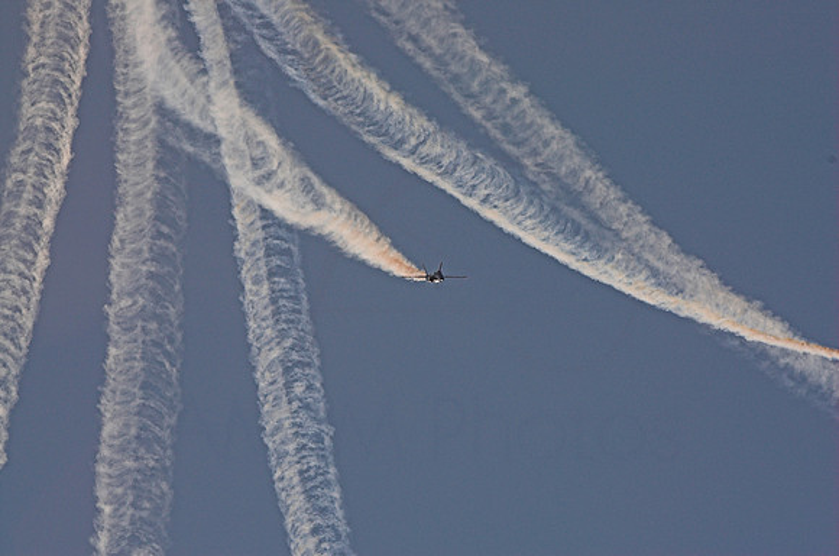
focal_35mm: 345
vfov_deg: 4.0
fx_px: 8023
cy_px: 278
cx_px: 420
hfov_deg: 6.0
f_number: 10
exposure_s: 1/1000
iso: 200
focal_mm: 230
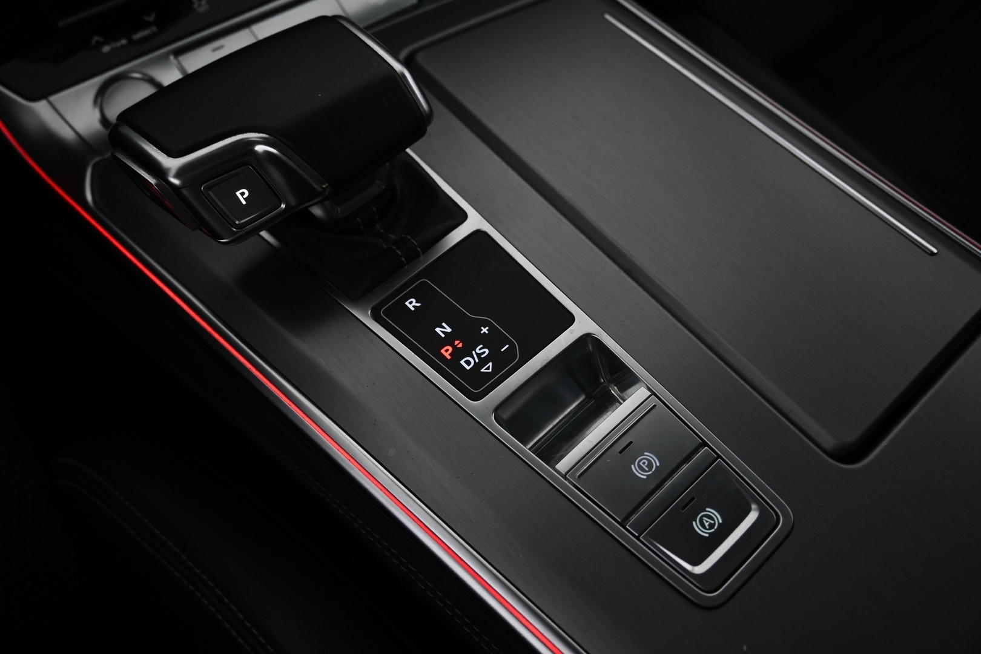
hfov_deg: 60.7
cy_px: 327
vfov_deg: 42.6
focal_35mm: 31
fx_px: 838
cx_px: 490
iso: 500
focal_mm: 20.5
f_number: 3.8
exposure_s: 1/30
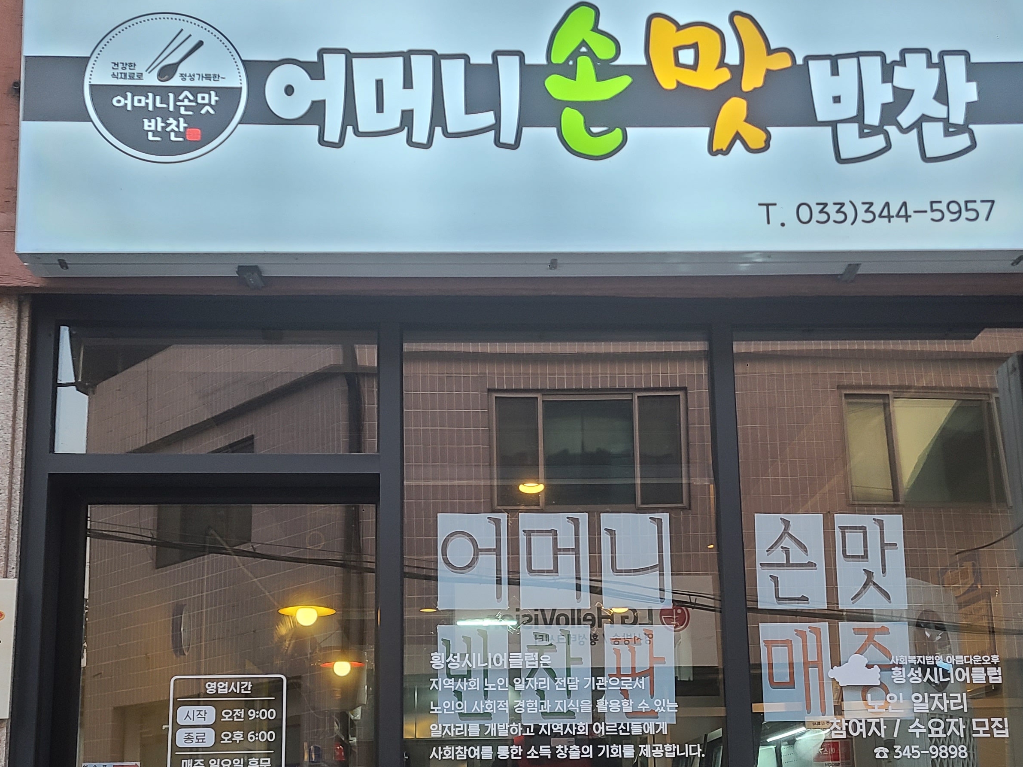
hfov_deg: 42.9
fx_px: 1300
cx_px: 512
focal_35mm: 44
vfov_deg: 32.2
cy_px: 590
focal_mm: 5.4
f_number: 1.8
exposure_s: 1/119
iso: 64
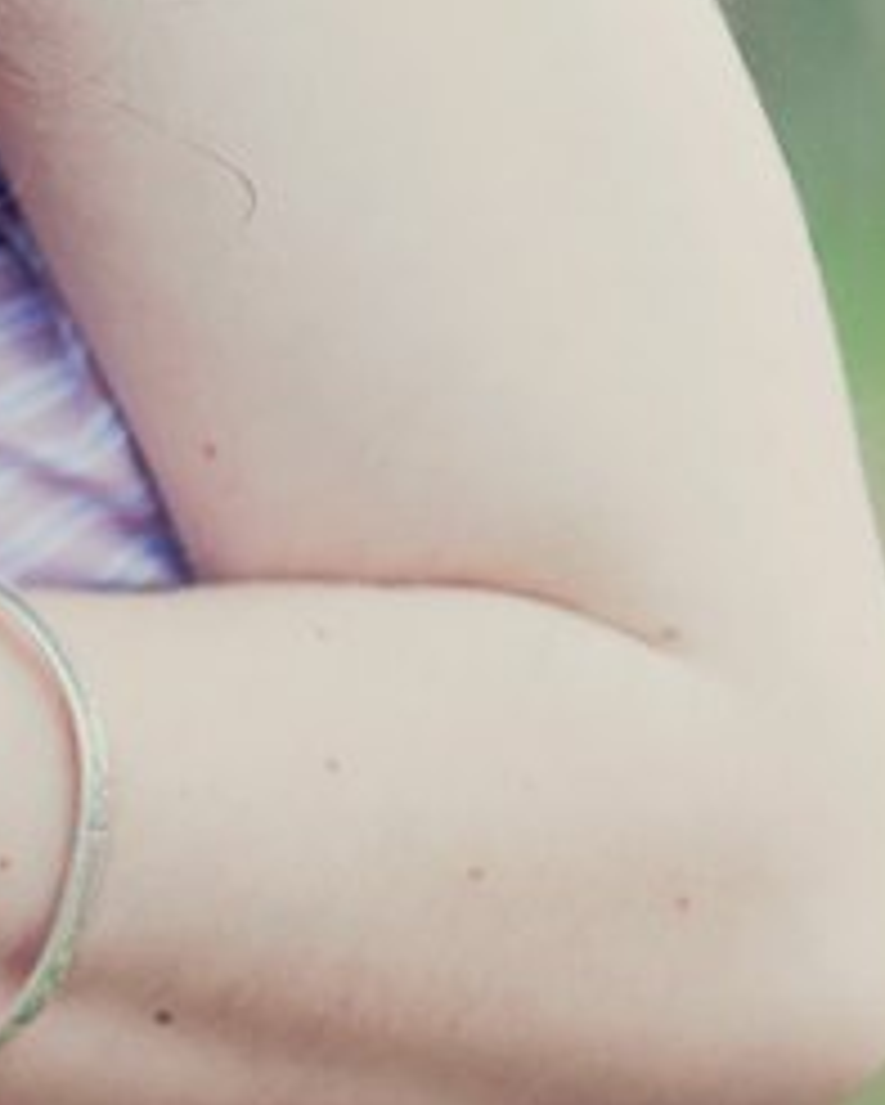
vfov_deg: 6.3
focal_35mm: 305
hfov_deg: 4.9
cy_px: 1083
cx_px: -1195
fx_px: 9980
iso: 500
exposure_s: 1/1000
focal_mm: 85
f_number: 1.8
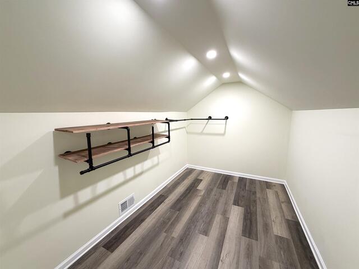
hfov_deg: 102.1
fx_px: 145
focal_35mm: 14
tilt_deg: -7.9
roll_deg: +1.9
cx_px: 180
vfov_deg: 85.7
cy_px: 134
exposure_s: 1/60
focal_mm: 2.22
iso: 160
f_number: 2.2
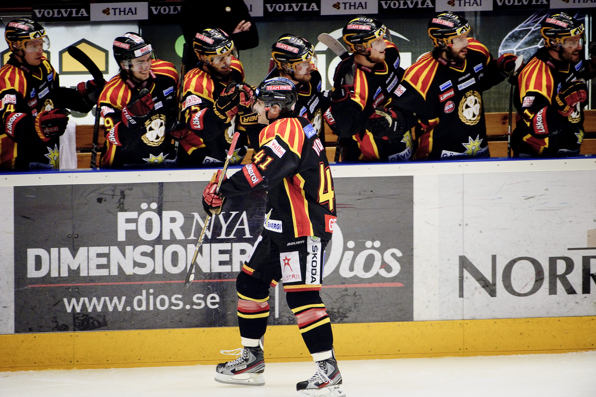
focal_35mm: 400
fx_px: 6618
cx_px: 298
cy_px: 198
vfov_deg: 3.4
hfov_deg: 5.2
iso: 5000
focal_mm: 400
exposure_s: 1/640
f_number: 4
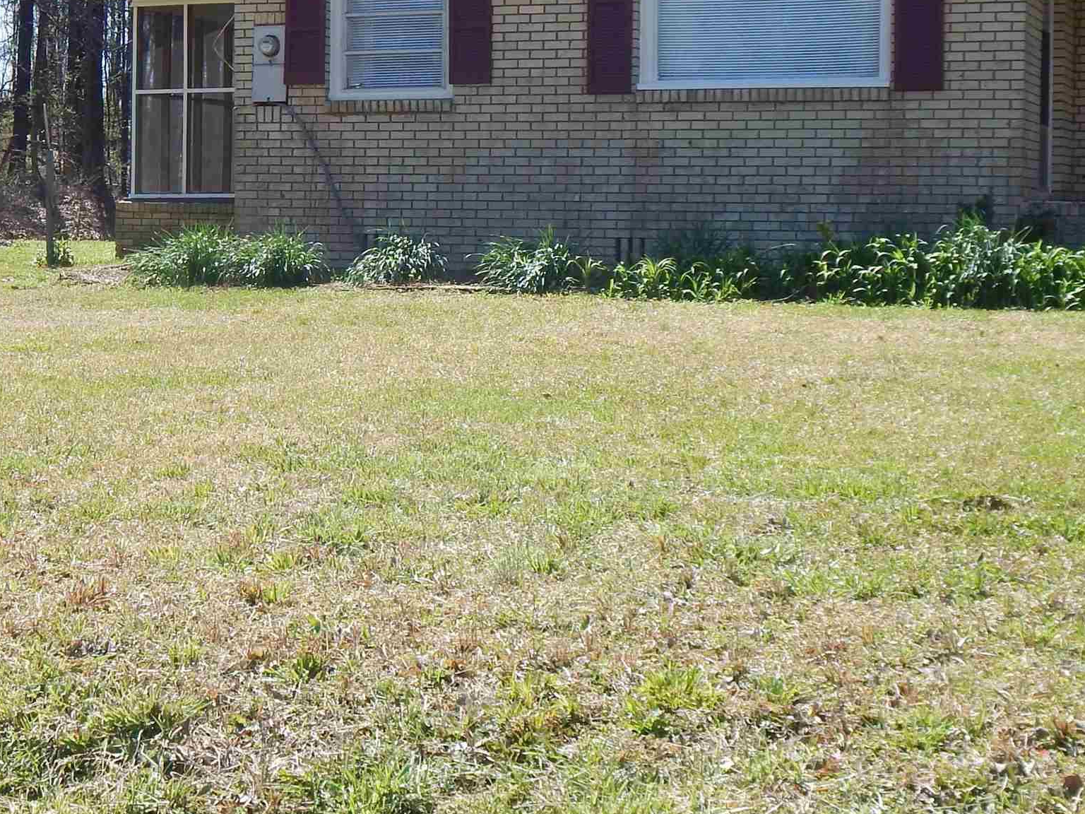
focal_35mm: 68
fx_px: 2131
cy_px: 309
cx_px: 534
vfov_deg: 21.6
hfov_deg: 28.6
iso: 125
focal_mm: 6.1
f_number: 3.3
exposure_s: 1/800
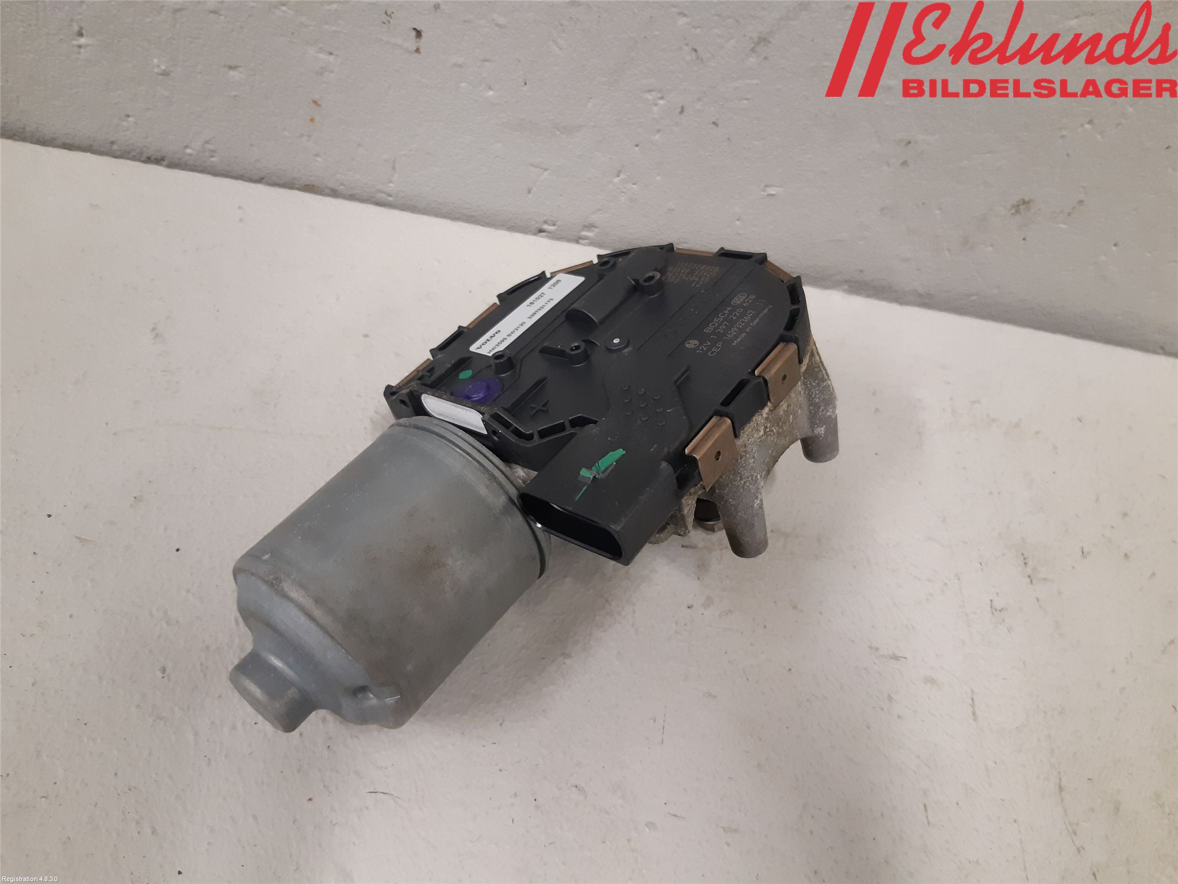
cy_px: 442
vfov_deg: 53.1
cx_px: 589
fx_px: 885
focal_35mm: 26
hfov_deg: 67.3
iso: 200
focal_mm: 3.93
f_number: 1.7
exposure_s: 1/50
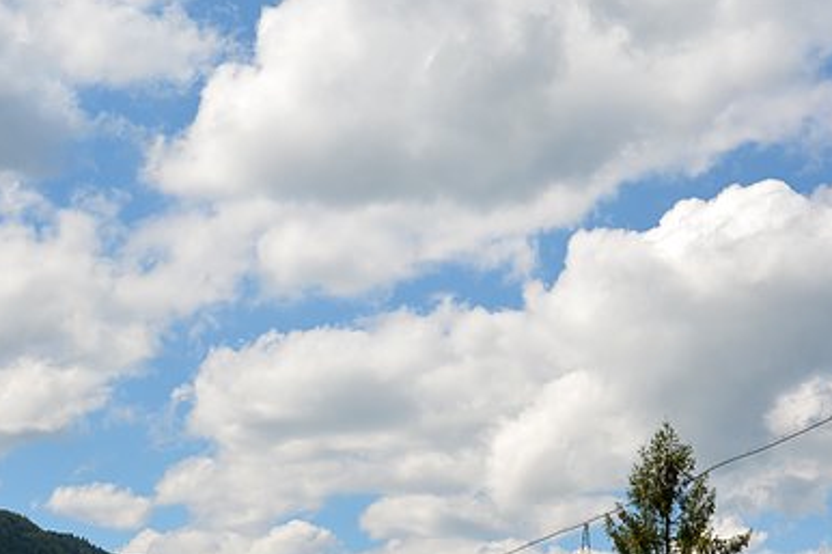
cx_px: 513
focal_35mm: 84
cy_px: 565
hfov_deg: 24.1
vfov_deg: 15.9
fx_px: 1940
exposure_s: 1/200
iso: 100
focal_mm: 24
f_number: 10
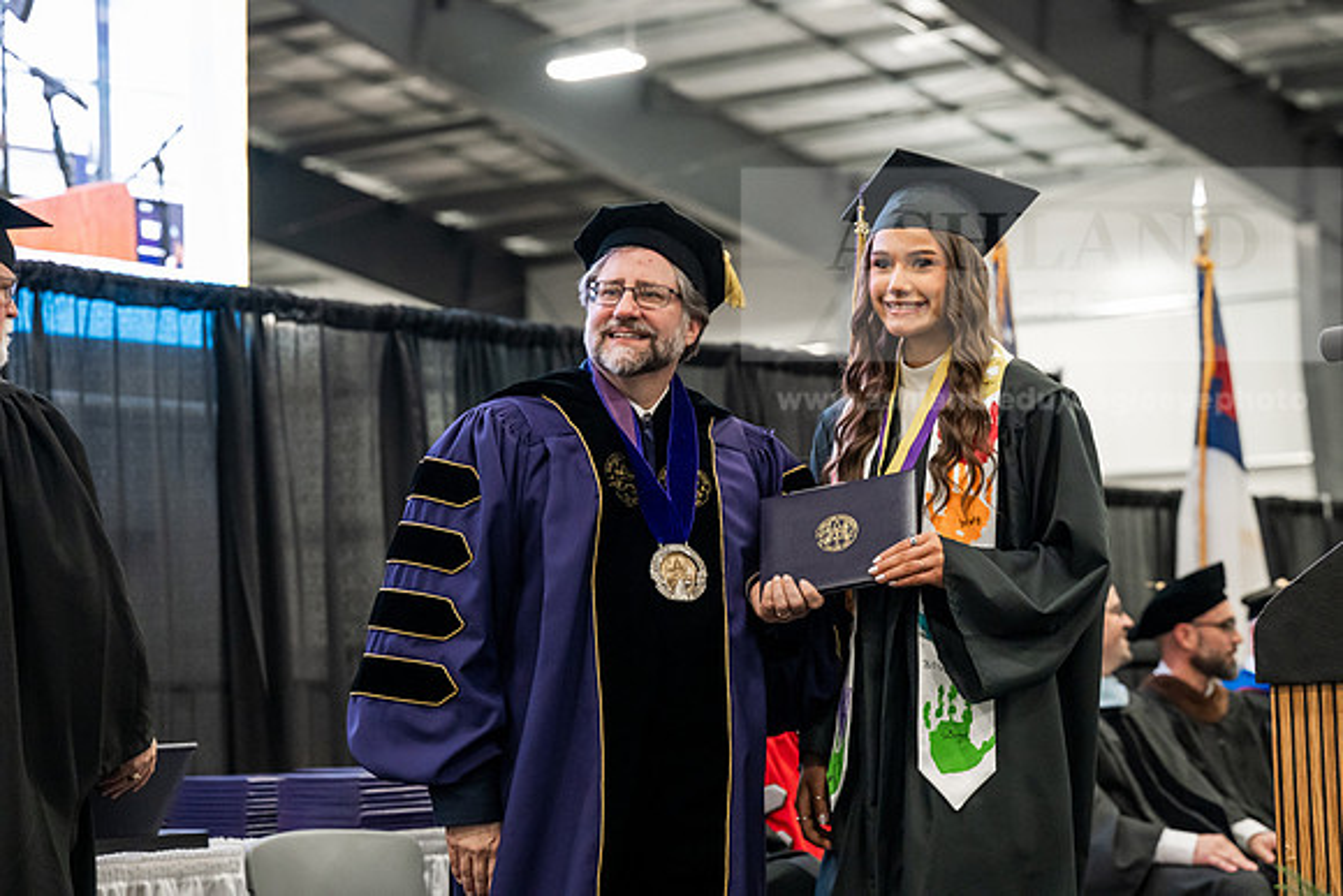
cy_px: 448
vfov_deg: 15.9
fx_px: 3209
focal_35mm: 86
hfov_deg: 23.6
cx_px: 672
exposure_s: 1/200
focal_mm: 86
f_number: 4.5
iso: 4000
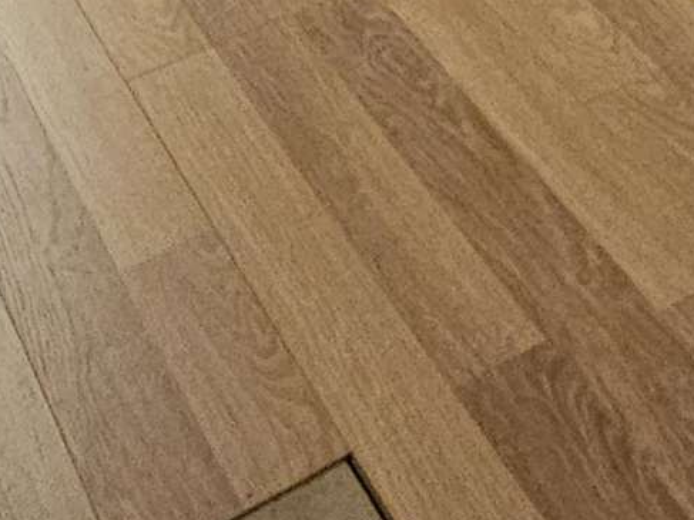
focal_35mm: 82
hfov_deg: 23.4
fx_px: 1644
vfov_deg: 12.0
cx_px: 576
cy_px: -923
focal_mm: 2.2
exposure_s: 1/30
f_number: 2.2
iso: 640
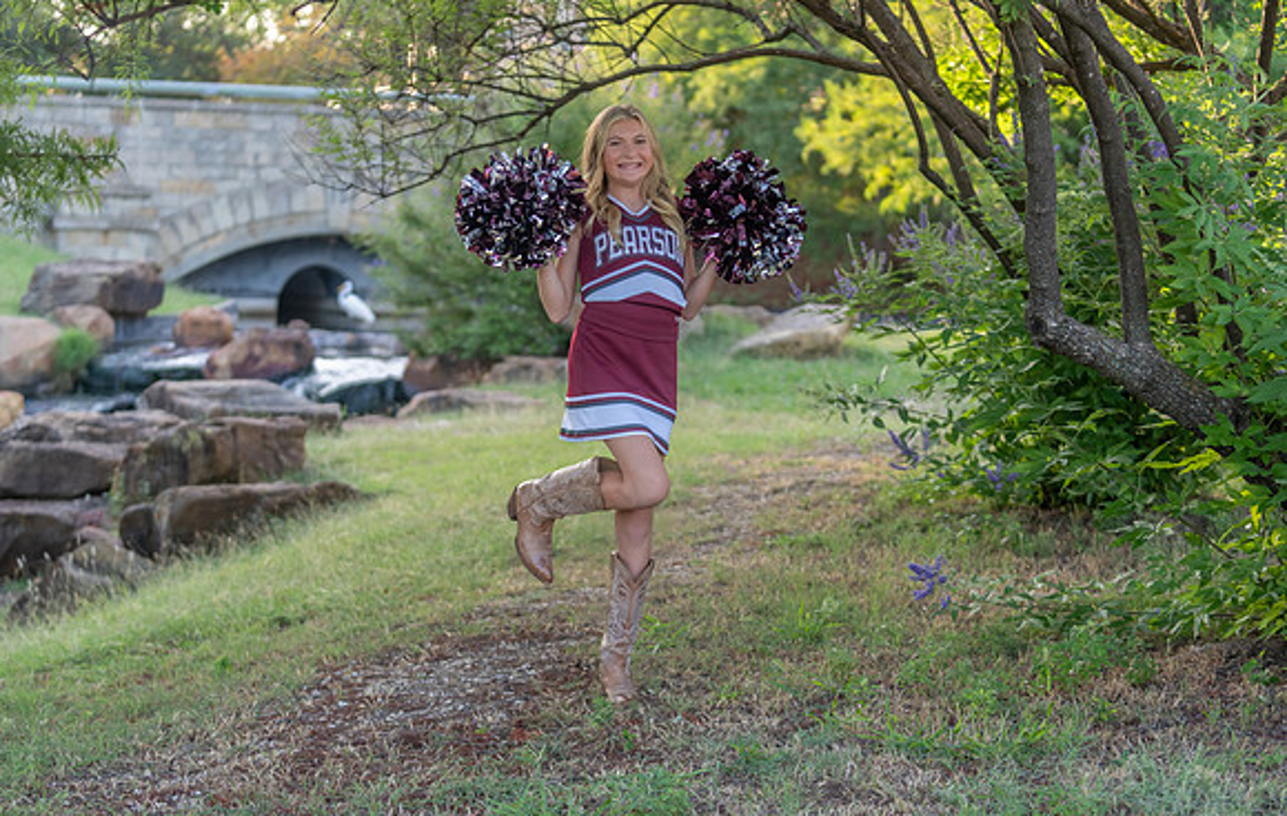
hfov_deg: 27.4
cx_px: 609
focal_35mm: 75
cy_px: 451
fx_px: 2635
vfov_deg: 17.6
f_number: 2.8
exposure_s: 1/320
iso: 320
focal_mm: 70
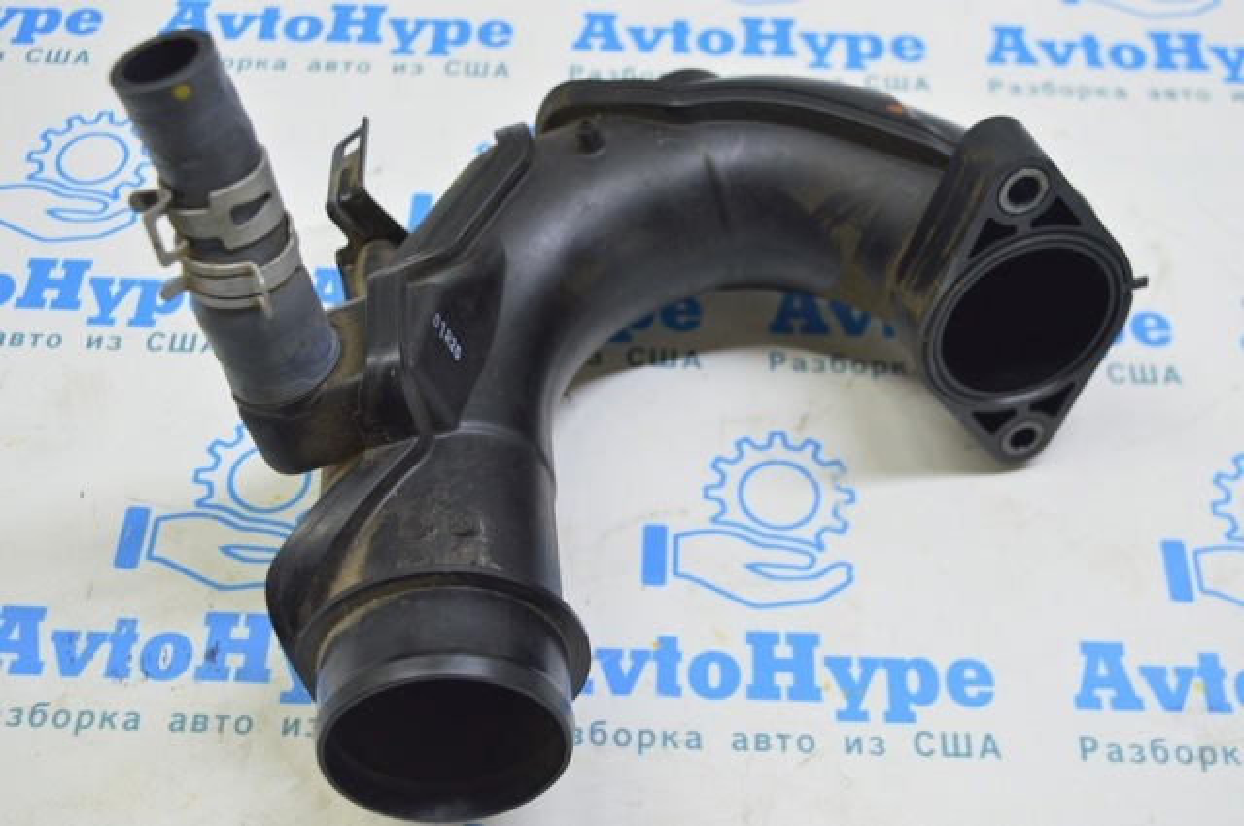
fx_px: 1605
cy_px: 413
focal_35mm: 46
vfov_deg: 28.9
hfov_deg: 42.4
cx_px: 622
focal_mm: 31
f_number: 5.6
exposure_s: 1/20
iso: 400
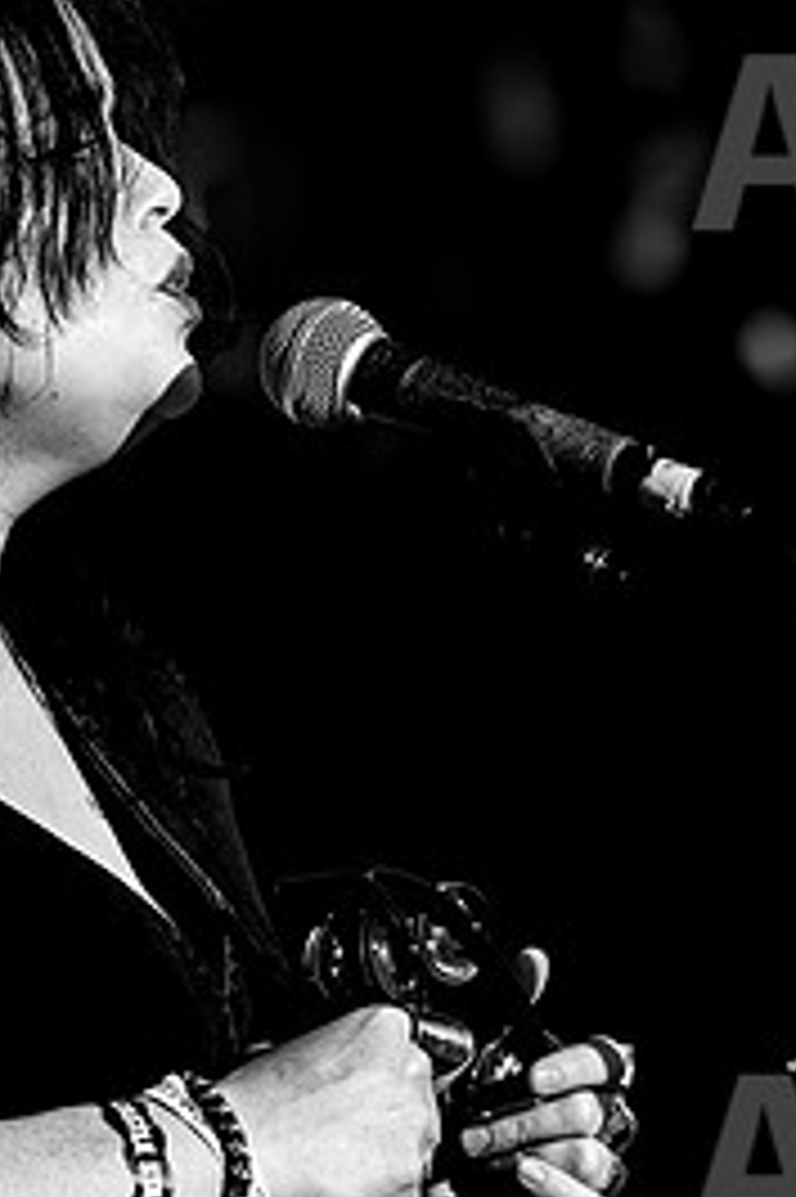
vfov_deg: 4.3
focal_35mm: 481
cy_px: 585
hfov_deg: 2.9
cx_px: 81
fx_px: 15973
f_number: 4
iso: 200
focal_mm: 200
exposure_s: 1/1250
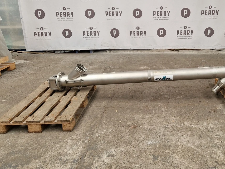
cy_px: 52
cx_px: 158
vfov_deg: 40.1
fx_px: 228
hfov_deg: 51.2
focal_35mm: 35
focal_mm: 5.4
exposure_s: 1/100
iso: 80
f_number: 1.8
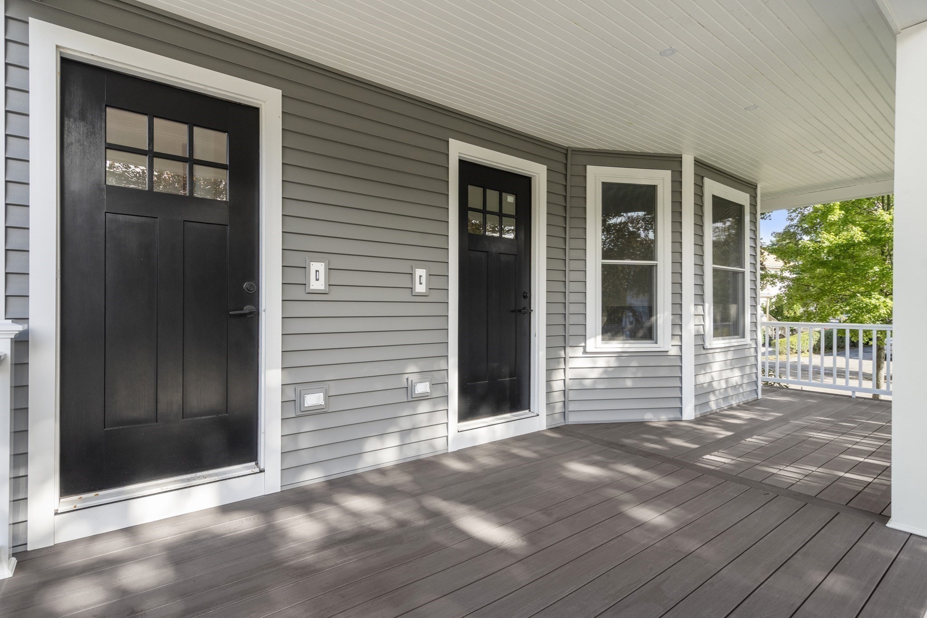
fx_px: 438
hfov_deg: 93.3
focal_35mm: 17
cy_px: 309
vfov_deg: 70.4
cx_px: 464
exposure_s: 1/250
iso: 400
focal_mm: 17
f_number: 7.1
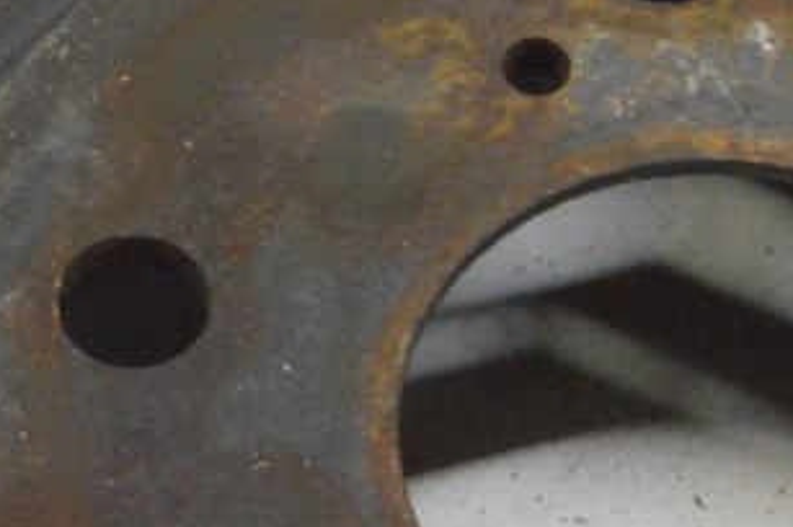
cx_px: 258
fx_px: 5281
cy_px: -322
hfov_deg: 8.6
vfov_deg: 5.6
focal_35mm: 240
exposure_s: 1/15
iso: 6400
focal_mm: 48
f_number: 20
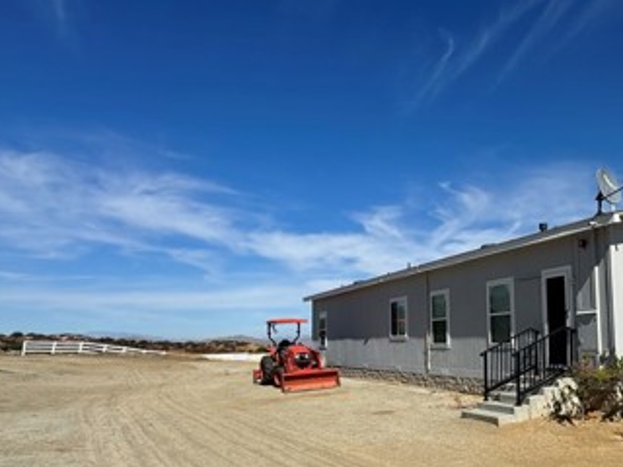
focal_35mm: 28
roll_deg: +1.1
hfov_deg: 57.7
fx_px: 504
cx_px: 516
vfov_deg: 49.3
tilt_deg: +5.7
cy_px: 288
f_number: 2.2
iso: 50
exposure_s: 1/3906
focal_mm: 2.22
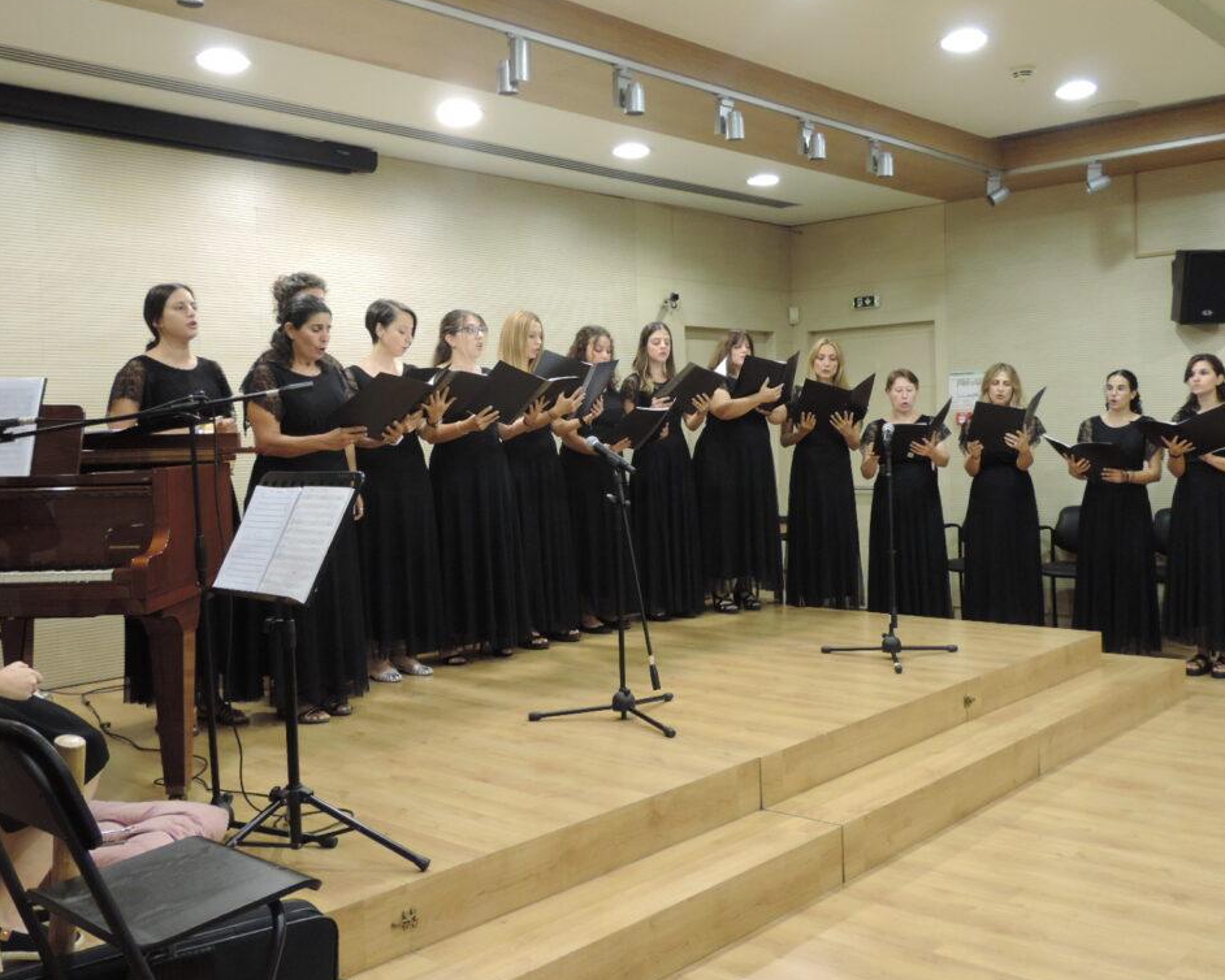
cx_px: 620
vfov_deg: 42.2
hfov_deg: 51.5
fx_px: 1269
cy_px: 486
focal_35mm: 35
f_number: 3.2
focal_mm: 5.8
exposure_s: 1/15
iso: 400
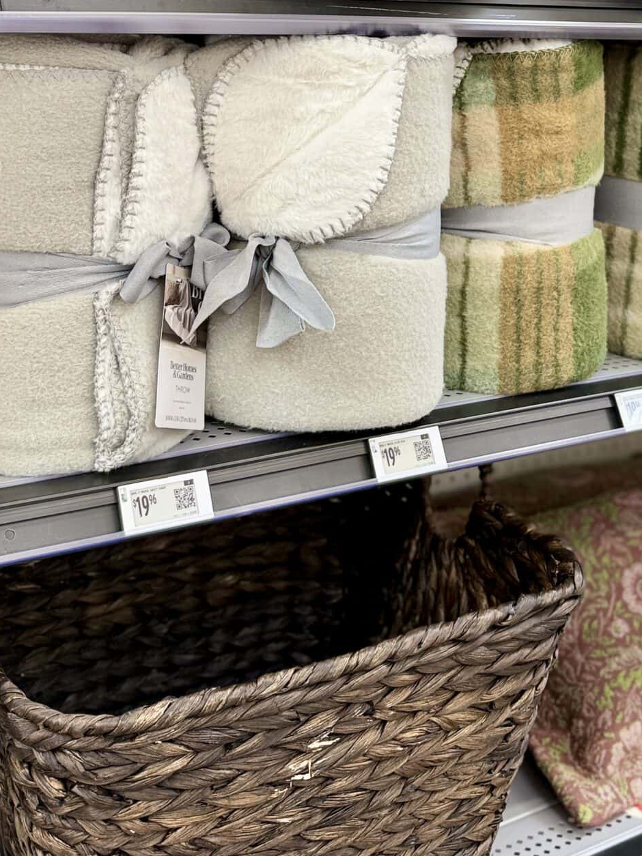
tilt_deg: -4.3
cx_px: 430
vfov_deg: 36.8
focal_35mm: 49
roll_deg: -2.1
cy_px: 112
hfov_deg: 29.5
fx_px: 1212
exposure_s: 1/121
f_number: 1.78
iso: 100
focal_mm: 6.76
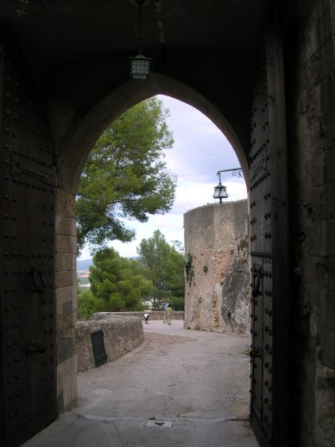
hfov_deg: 38.7
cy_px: 224
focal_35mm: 37
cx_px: 168
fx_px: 477
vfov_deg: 50.1
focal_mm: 5.6
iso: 100
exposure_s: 1/300
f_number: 4.5
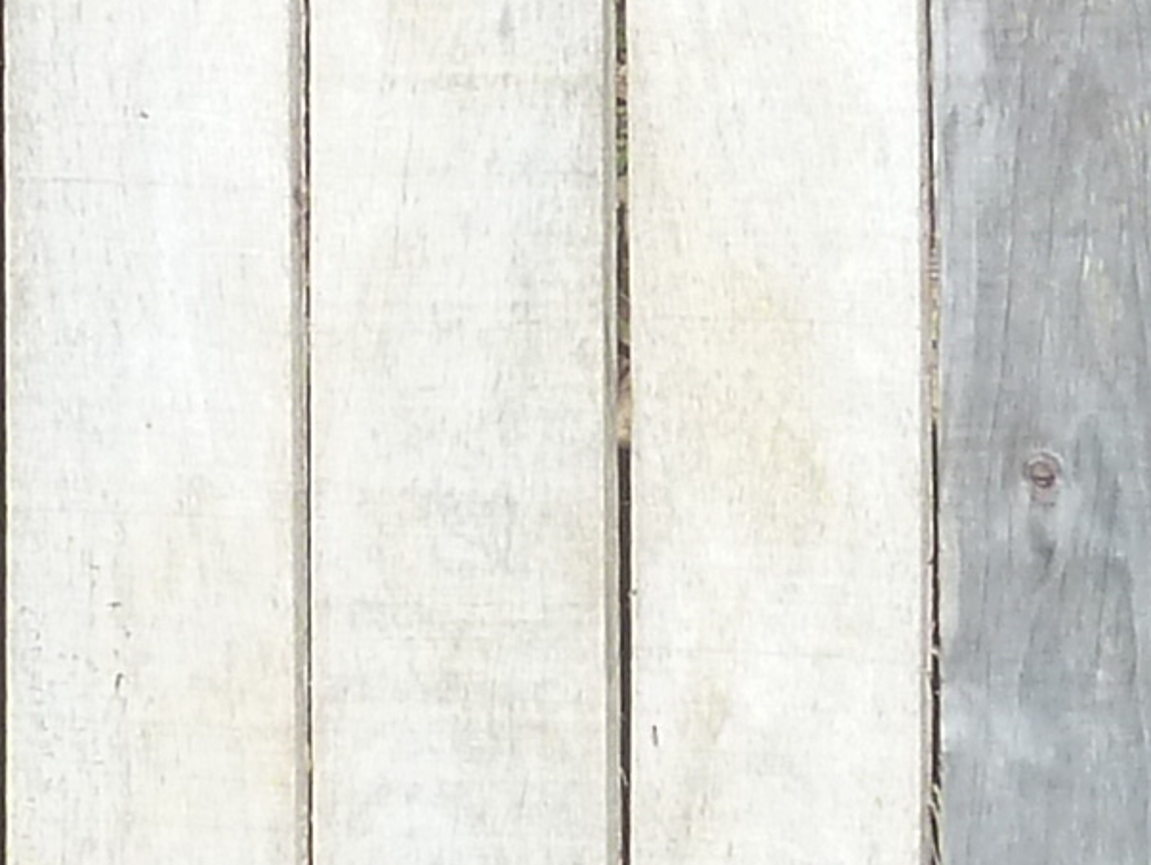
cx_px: 197
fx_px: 17201
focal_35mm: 517
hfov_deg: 3.8
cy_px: -888
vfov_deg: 2.9
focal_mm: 12.8
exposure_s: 1/400
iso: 125
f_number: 4.2
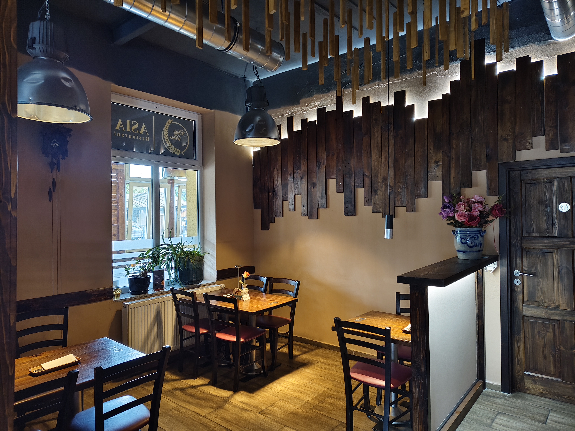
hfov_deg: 71.6
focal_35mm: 24
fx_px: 399
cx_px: 288
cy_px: 216
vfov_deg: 56.8
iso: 2199
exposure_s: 1/33.3
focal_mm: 5.56
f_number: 1.88
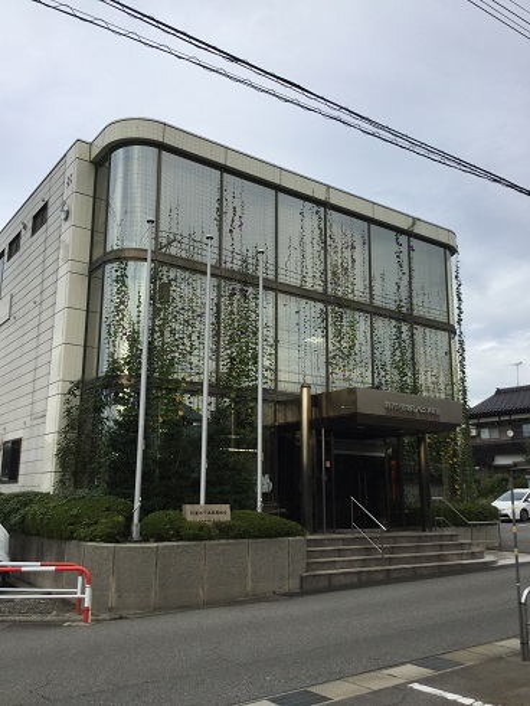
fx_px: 632
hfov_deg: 45.5
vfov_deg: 58.3
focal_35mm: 31
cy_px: 353
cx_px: 265
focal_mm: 3.3
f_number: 2.4
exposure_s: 1/558
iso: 25
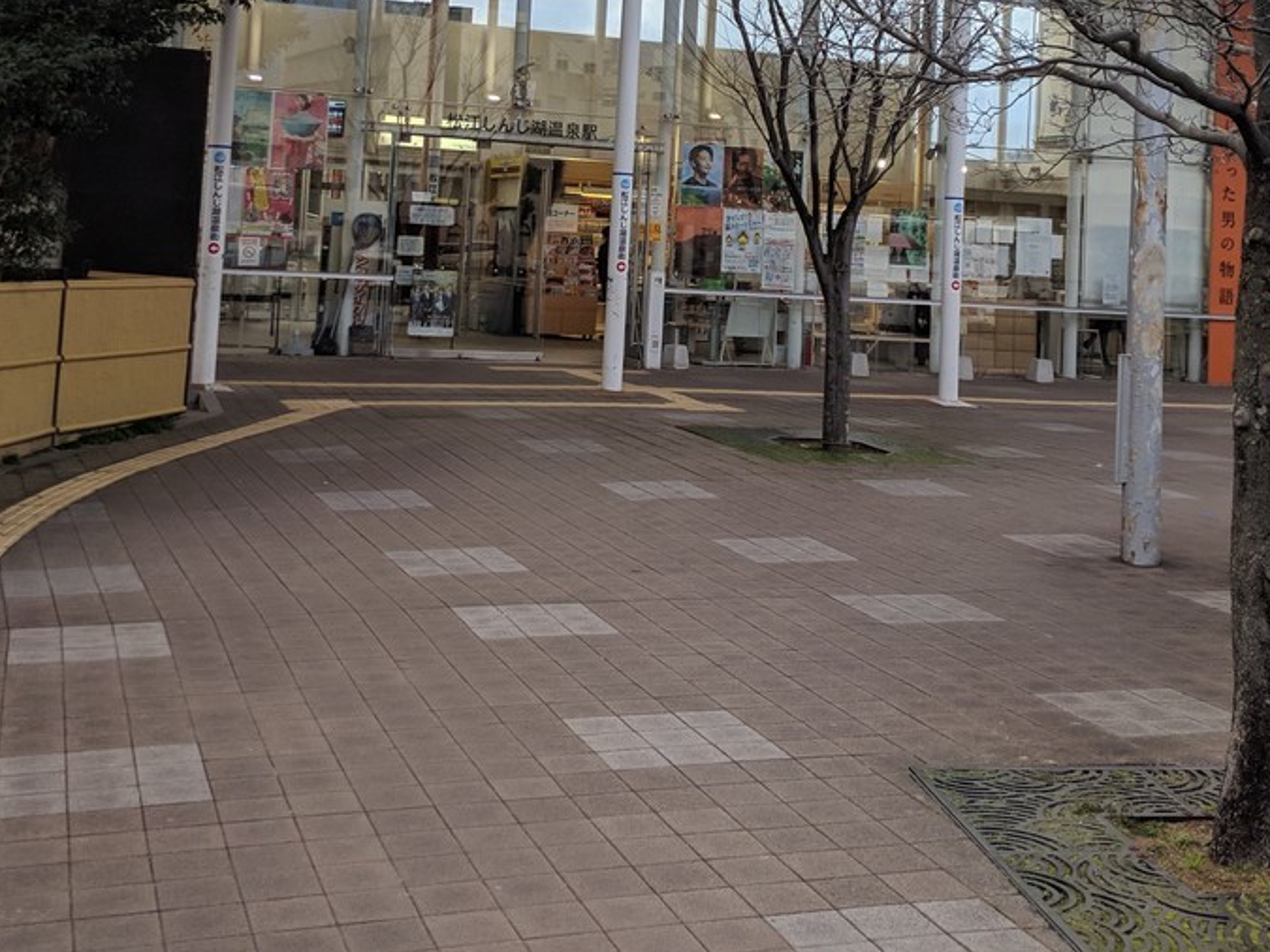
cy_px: 130
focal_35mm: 48
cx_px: 668
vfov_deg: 29.2
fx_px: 1761
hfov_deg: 39.7
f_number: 1.8
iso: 56
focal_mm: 4.44
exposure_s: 1/405
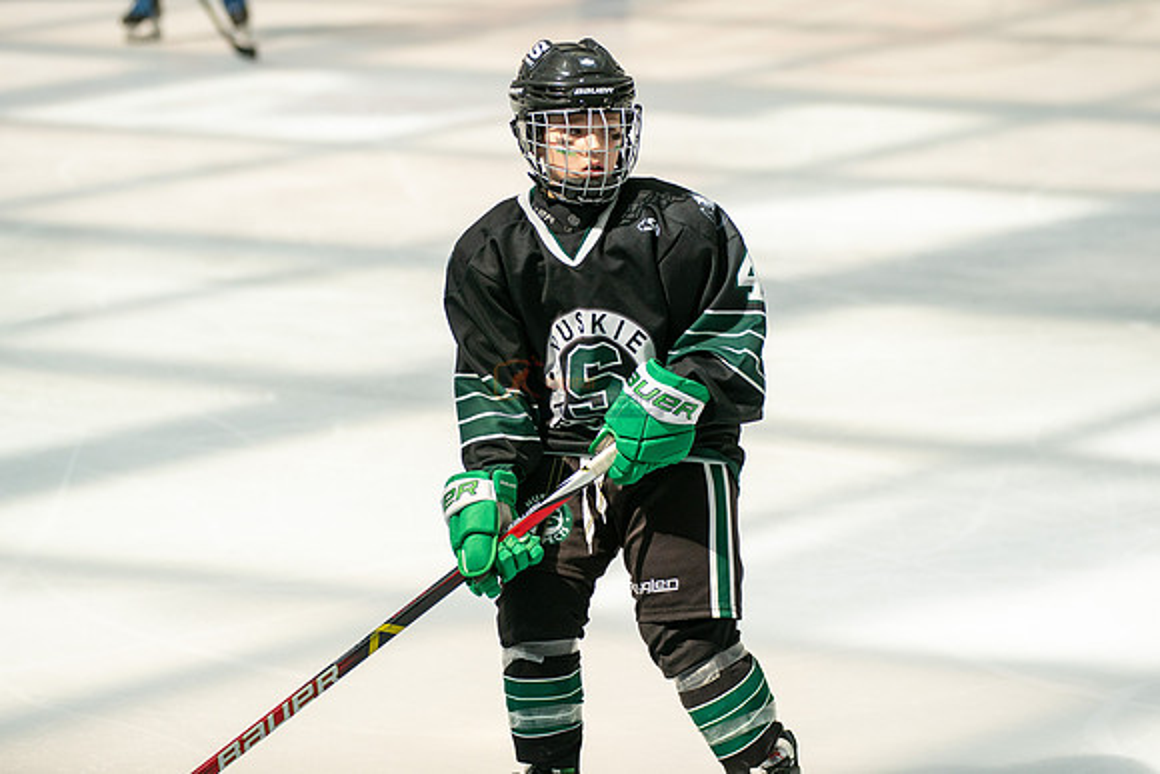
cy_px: 355
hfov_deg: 12.8
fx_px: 5164
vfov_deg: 8.6
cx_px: 580
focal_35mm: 160
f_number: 3.5
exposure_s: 1/5000
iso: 1600
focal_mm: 148
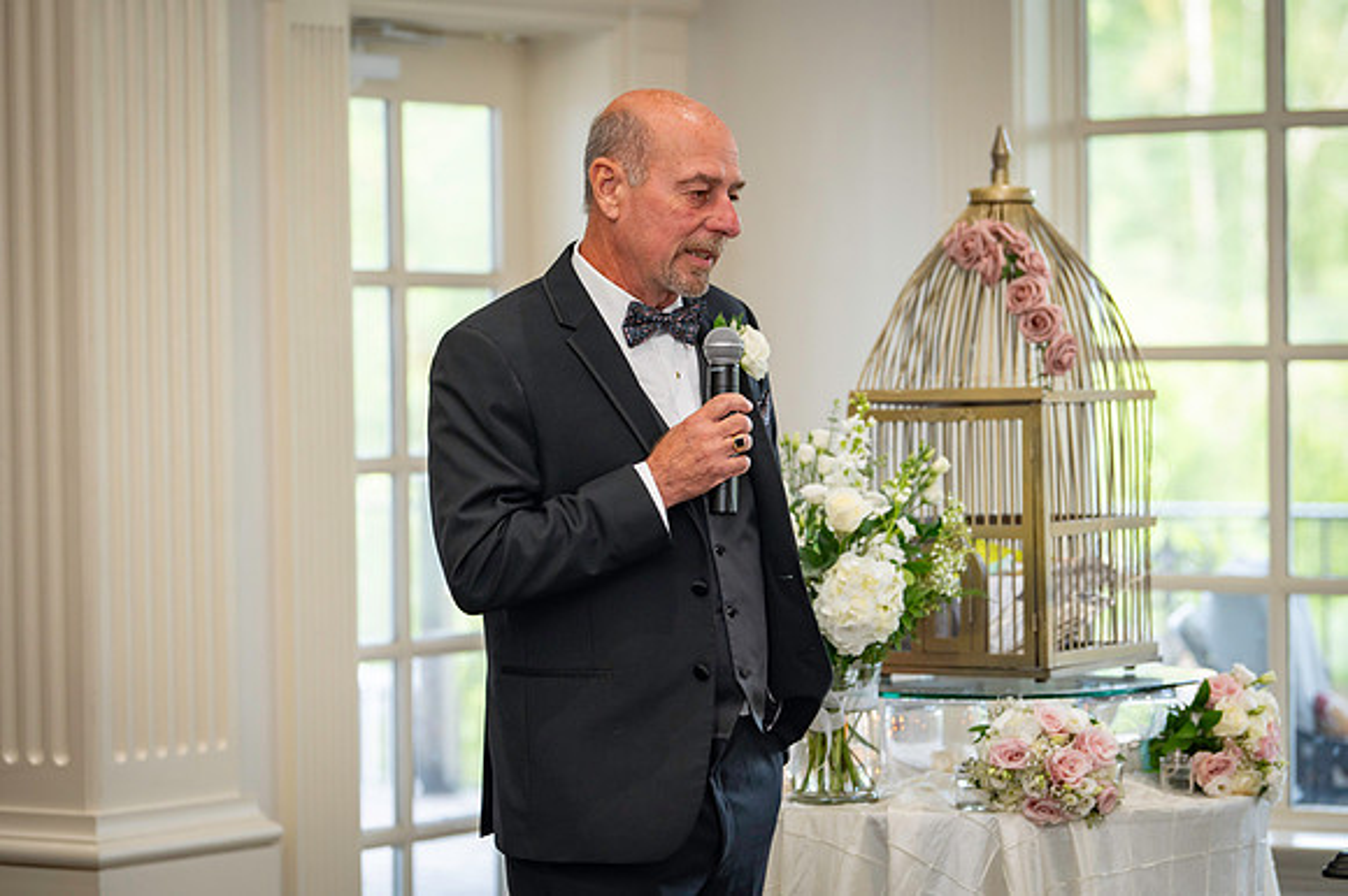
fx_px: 4491
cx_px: 674
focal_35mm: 120
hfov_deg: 17.1
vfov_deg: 11.4
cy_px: 448
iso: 1000
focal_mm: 120
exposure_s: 1/100
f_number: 3.5
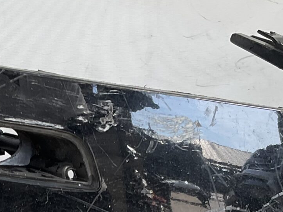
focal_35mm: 102
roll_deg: -3.4
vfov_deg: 13.6
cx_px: 57
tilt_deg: -16.7
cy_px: 325
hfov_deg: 19.1
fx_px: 834
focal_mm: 3
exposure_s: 1/183
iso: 16
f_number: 1.8
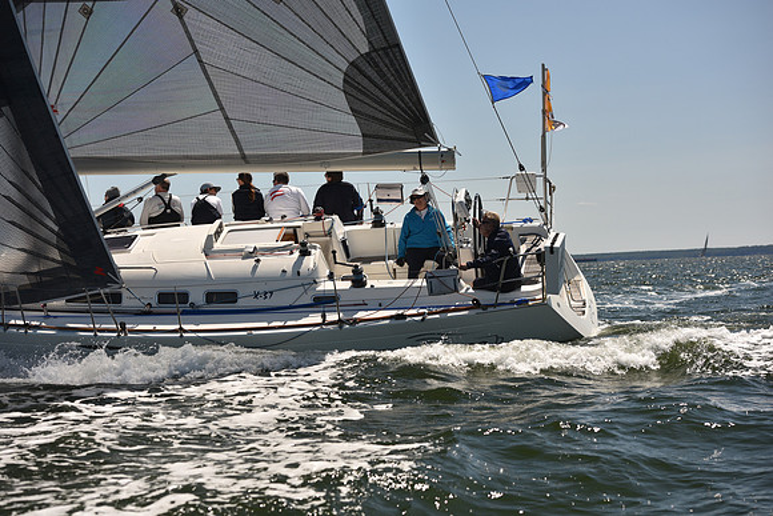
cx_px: 386
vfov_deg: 19.5
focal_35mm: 70
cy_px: 258
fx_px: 1503
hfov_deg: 28.8
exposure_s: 1/1250
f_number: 4.5
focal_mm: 70
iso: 250
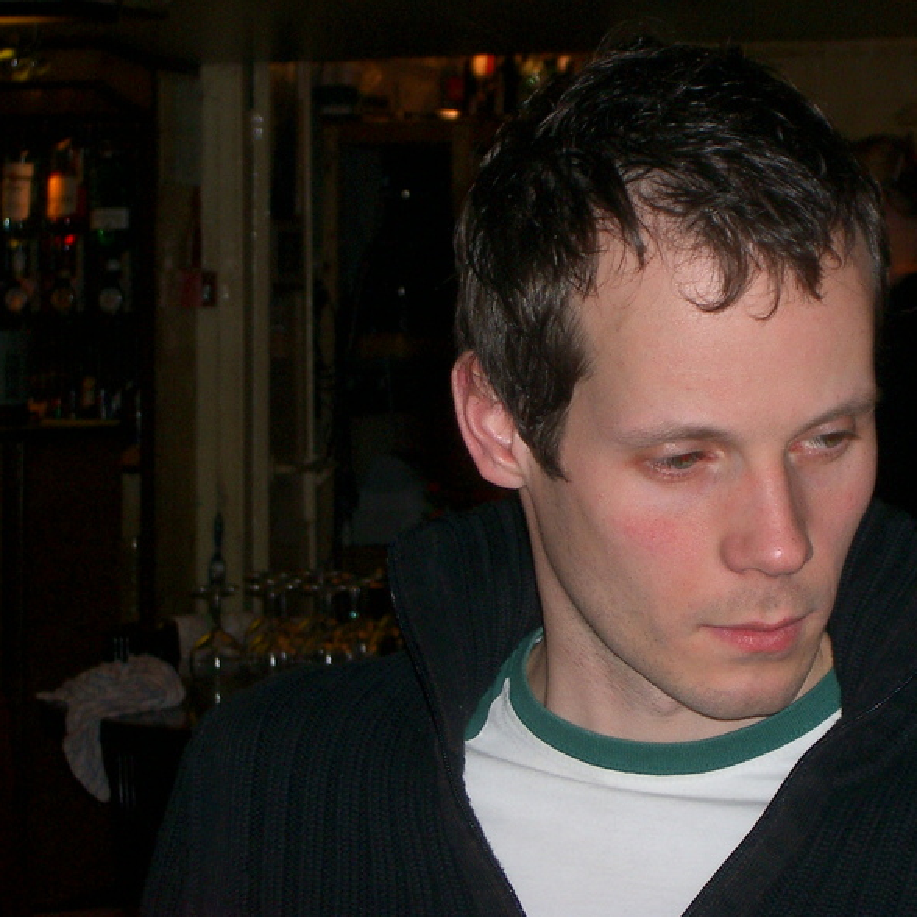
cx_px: 541
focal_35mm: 125
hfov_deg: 13.9
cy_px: 455
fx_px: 3746
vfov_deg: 14.0
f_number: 4.8
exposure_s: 1/40
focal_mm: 17.4
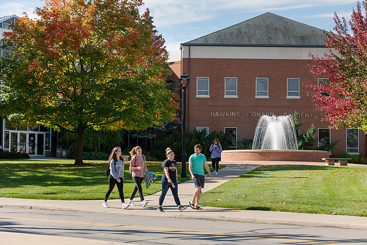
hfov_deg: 23.6
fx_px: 877
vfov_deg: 15.9
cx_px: 184
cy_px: 122
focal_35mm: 86
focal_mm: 86
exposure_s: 1/500
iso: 250
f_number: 7.1
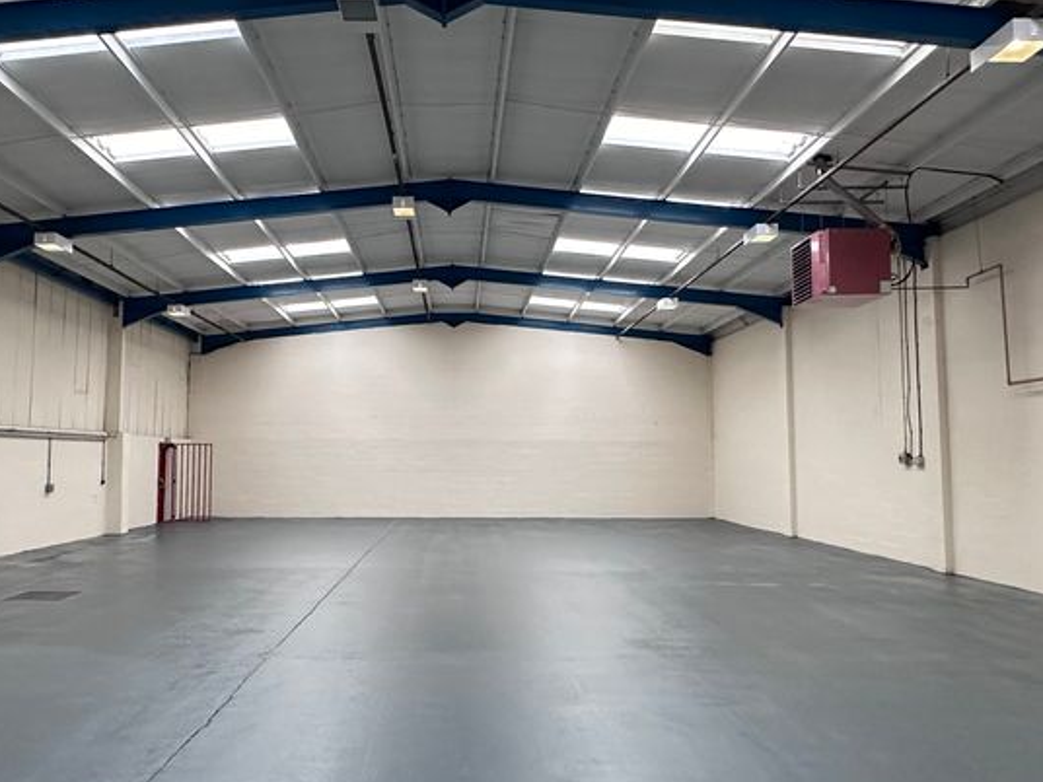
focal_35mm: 29
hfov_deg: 61.4
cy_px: 398
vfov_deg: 48.2
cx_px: 446
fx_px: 874
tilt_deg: +4.1
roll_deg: -0.8
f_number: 2.2
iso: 320
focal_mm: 2.22
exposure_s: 1/92
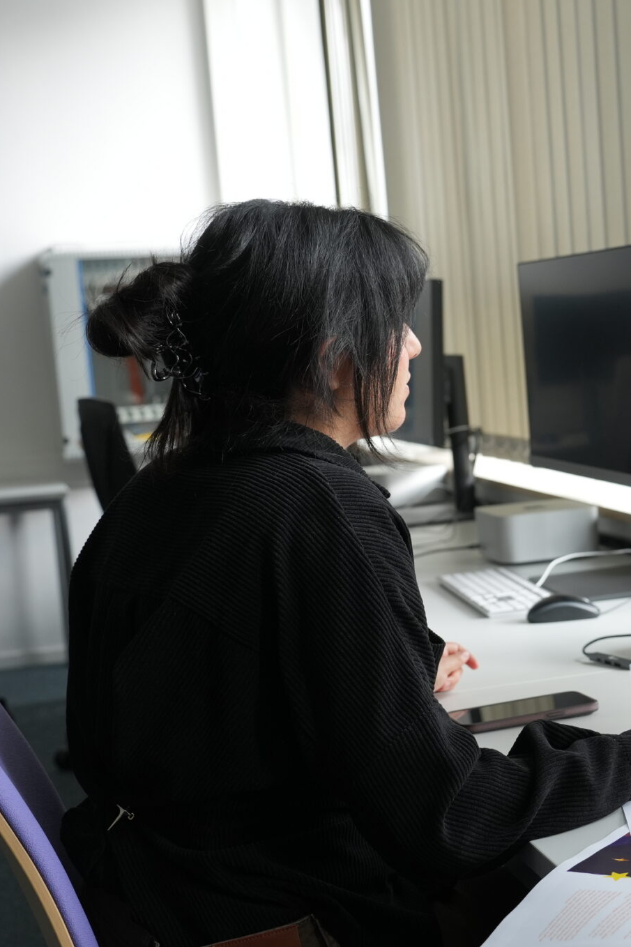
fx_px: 1736
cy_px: 548
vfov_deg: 30.5
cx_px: 606
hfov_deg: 20.1
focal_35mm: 66
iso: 640
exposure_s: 1/60
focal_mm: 35
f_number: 4
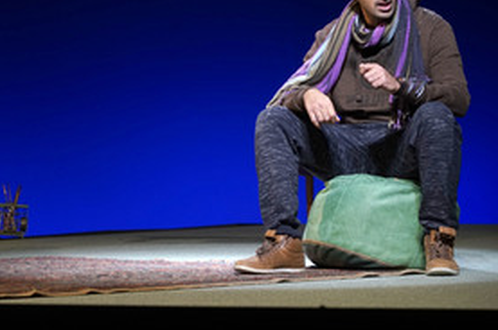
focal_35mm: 158
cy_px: 91
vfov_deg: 8.7
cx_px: 100
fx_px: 2183
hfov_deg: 13.0
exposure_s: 1/200
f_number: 5.6
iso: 1600
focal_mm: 97
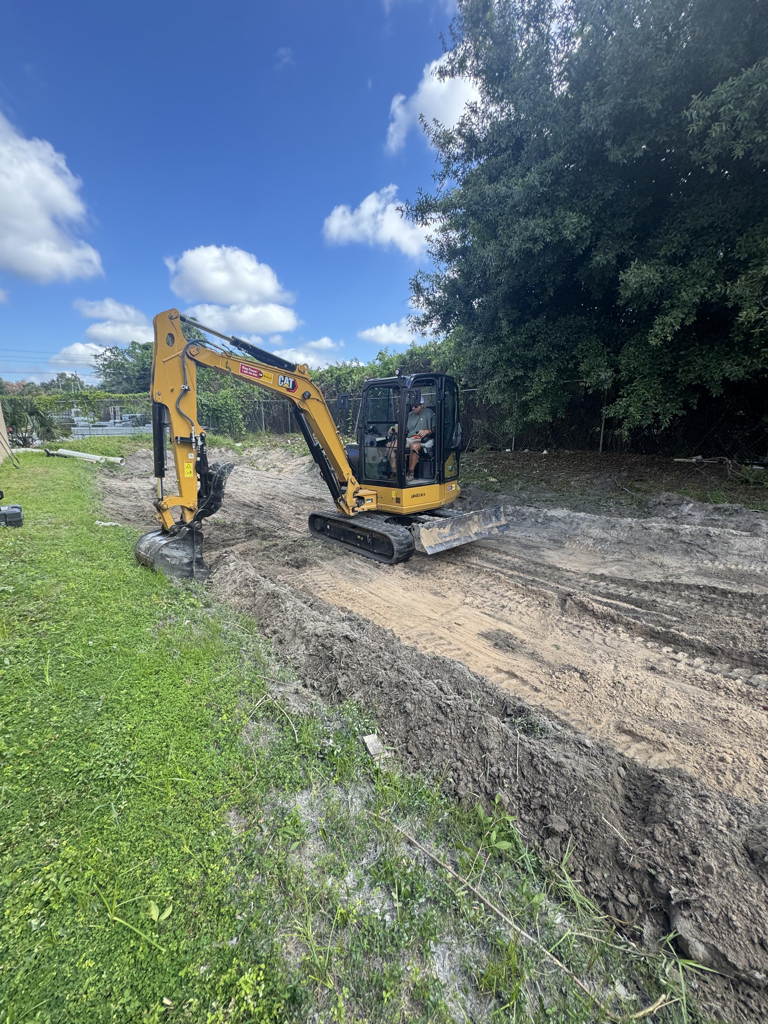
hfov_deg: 85.7
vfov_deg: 102.1
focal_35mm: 14
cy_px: 512
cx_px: 384
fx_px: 414
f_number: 2.2
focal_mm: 2.22
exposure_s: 1/267
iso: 40
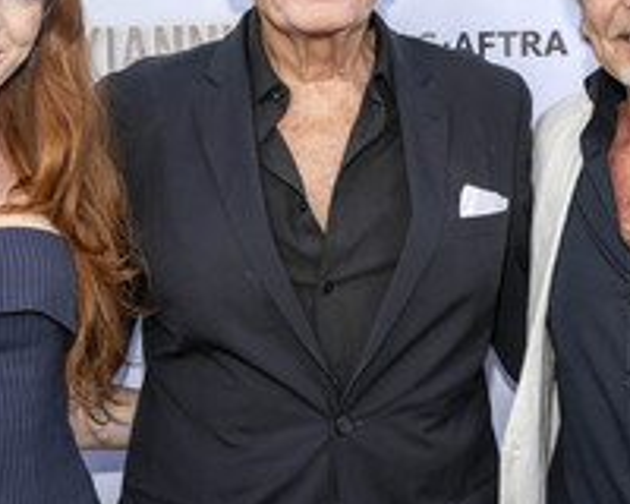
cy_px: 186
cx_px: 348
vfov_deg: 20.7
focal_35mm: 74
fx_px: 1380
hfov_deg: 25.7
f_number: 6.3
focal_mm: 35
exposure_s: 1/160
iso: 400
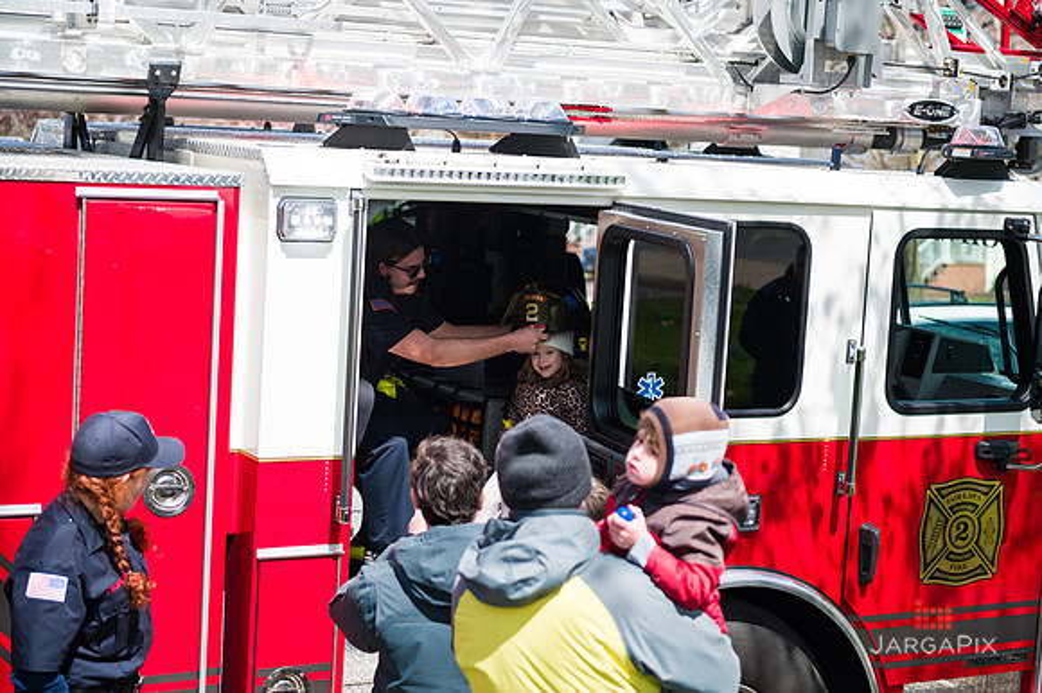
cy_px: 346
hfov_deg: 28.9
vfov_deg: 19.4
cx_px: 521
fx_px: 2025
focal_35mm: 70
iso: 200
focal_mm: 70
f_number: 4
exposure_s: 1/1600
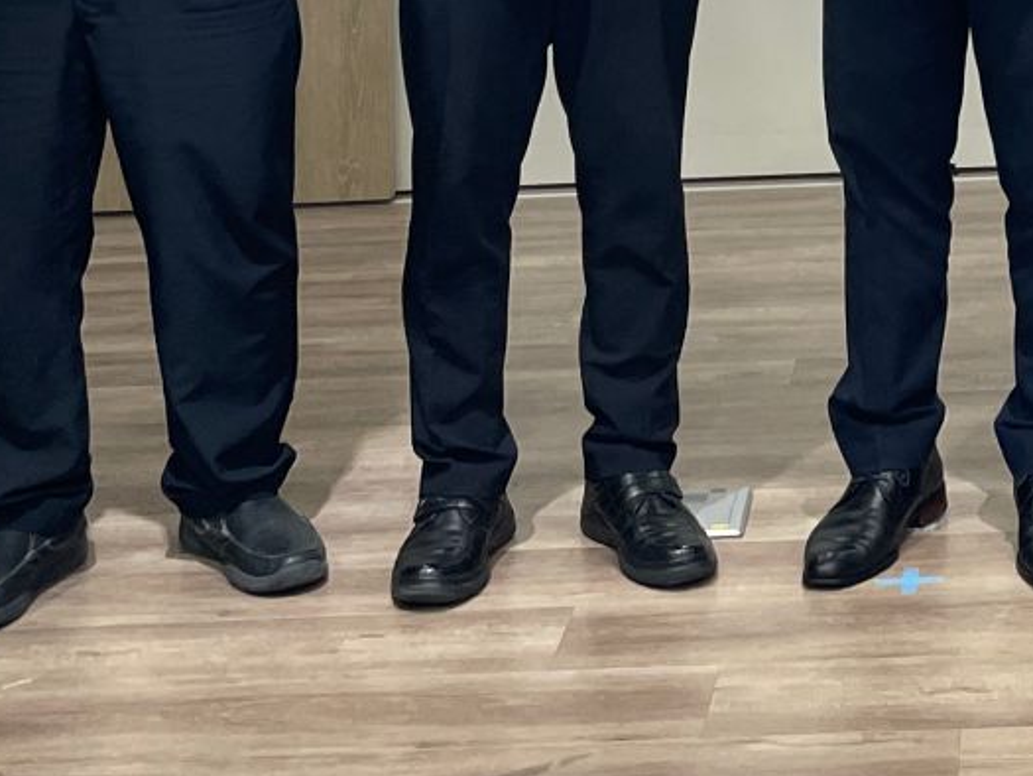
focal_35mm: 95
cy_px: -540
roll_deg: +2.6
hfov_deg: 20.1
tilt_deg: +2.3
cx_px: 982
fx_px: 2836
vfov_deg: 14.1
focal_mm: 4.2
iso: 64
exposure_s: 1/120
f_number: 1.6
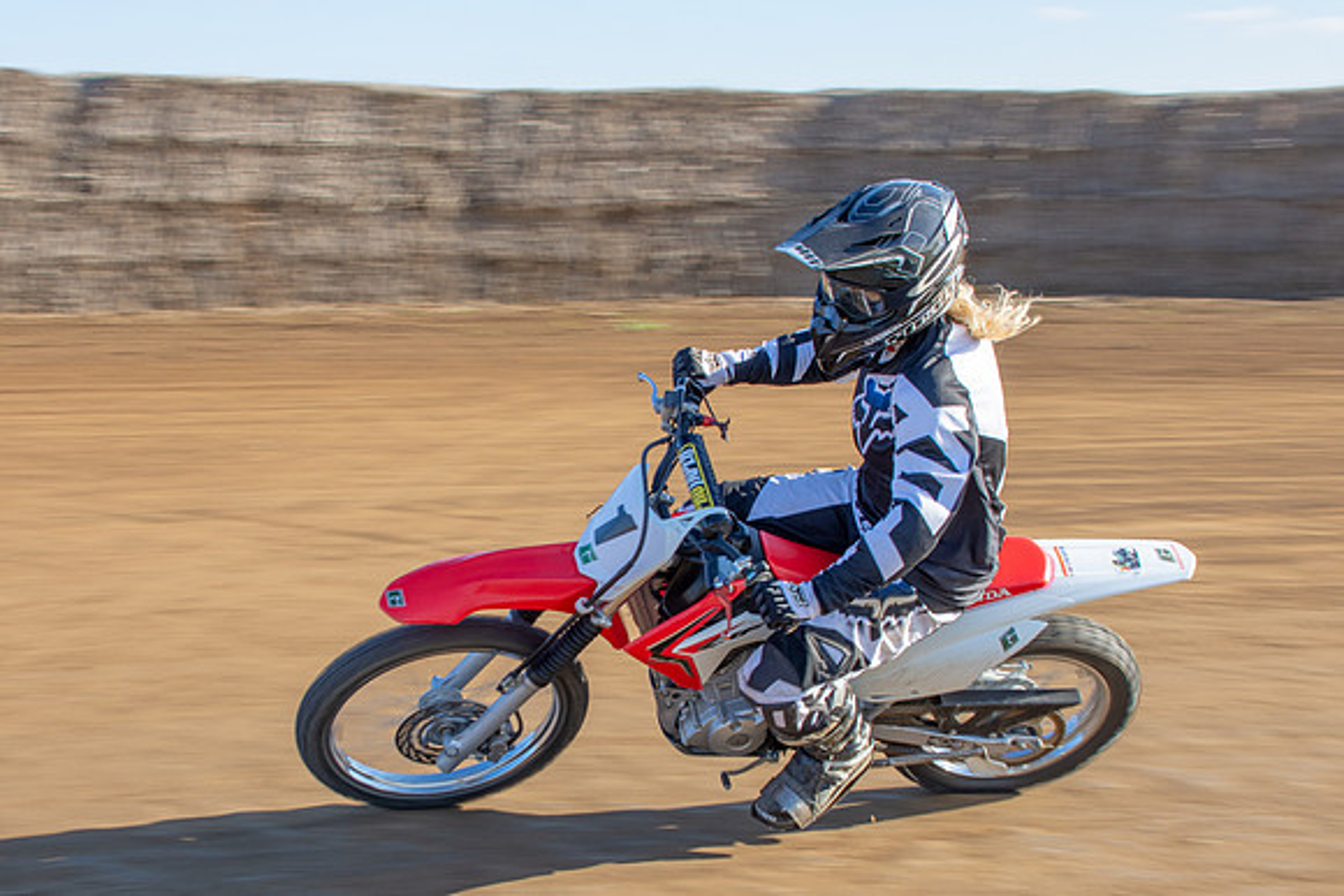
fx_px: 2222
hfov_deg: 33.6
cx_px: 542
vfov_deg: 22.8
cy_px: 541
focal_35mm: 60
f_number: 8
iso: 200
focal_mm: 31
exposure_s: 1/160
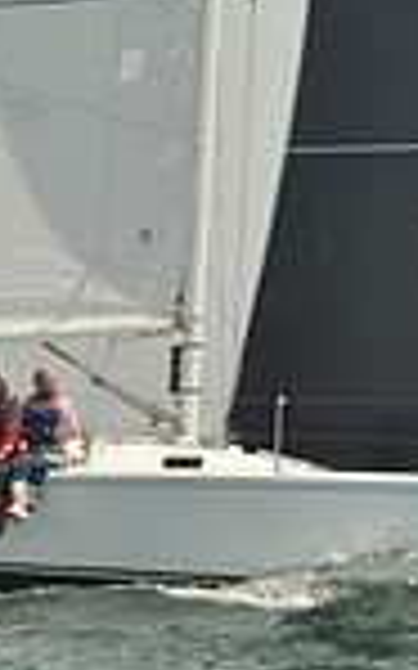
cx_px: 200
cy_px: -445
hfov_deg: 3.9
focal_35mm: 337
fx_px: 6148
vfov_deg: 6.1
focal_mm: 85
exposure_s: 1/1250
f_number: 8
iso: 200
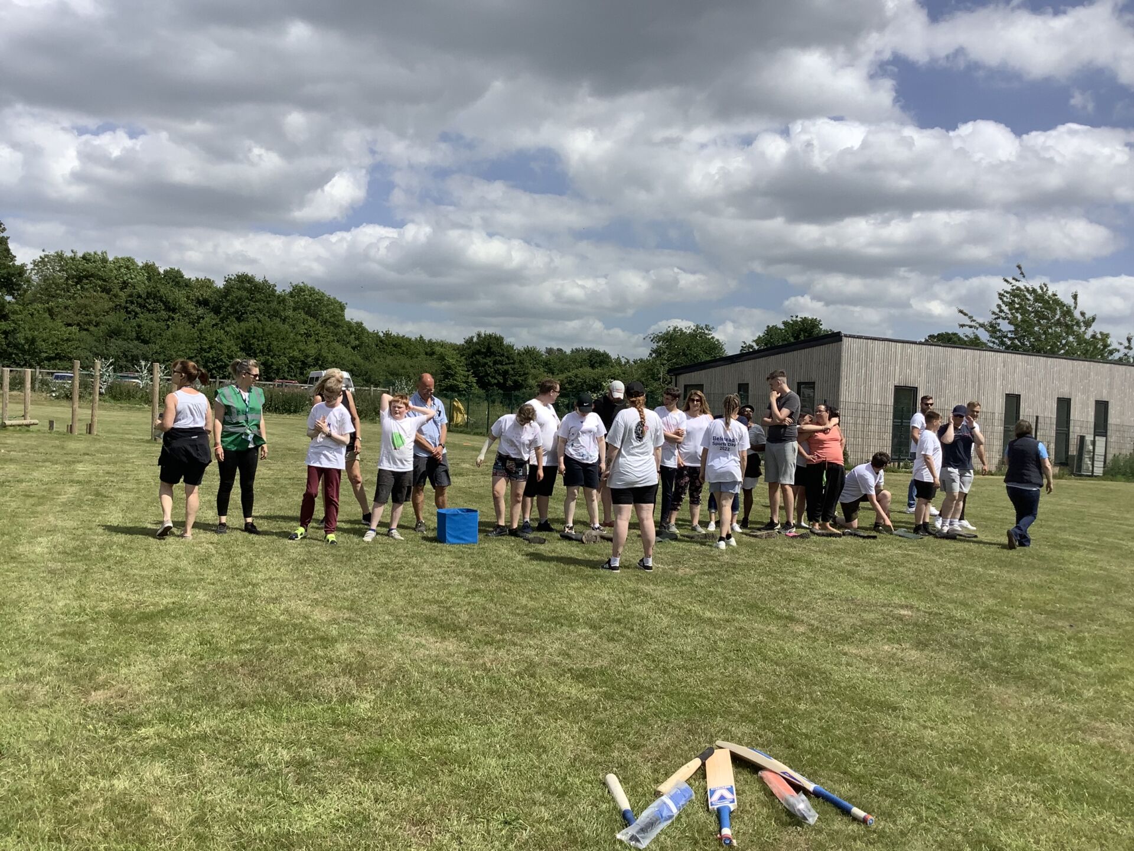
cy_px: 426
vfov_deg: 45.4
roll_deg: -1.8
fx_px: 1016
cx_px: 567
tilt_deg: +0.9
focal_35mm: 31
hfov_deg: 58.4
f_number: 2.4
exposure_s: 1/2092
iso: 25
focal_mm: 3.3
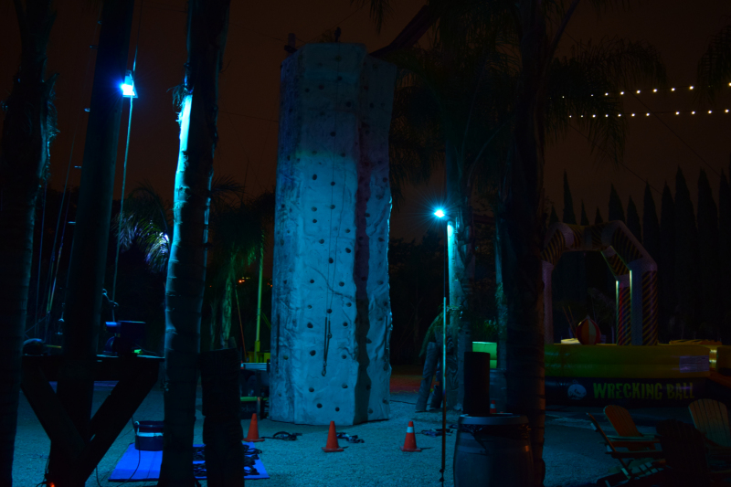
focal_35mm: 30
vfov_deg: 43.6
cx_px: 366
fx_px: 609
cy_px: 244
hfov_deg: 61.9
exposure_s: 1/8
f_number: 3.5
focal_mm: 20
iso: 800
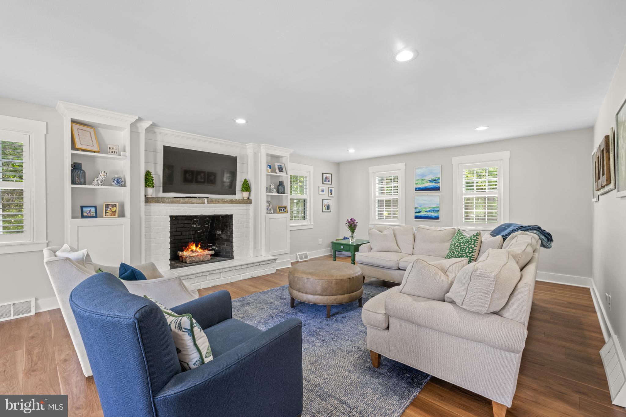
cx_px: 313
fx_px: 261
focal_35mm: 15
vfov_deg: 77.3
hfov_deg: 100.4
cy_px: 208
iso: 320
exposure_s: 1/4
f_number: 9
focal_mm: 15
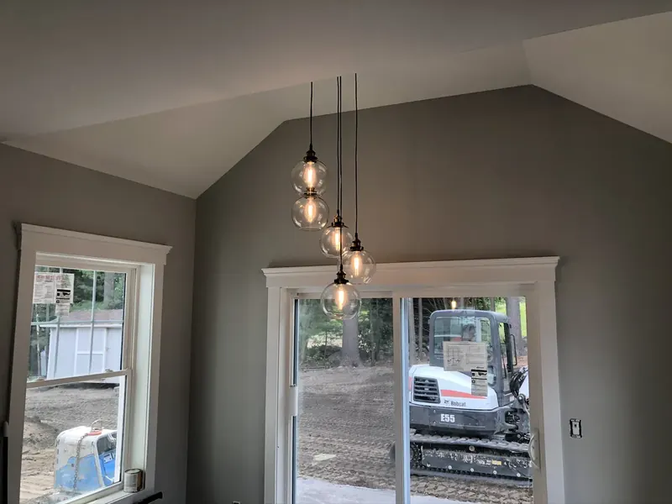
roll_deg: +0.0
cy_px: 252
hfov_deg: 63.4
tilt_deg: +6.9
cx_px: 336
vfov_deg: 49.7
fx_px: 544
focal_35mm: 28
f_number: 1.8
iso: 40
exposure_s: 1/120
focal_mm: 4
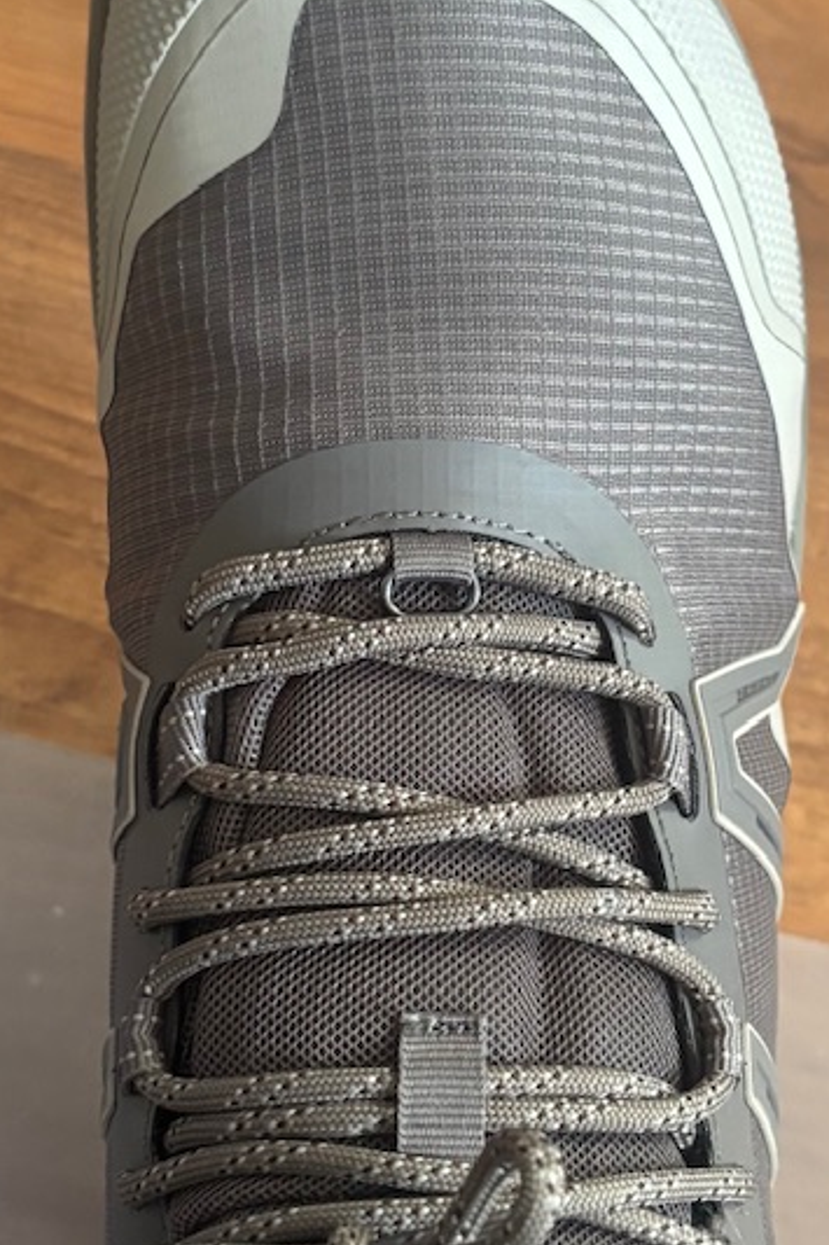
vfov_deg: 31.0
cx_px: 497
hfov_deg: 20.9
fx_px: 2246
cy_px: 619
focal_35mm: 65
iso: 400
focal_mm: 5.96
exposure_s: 1/60
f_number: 1.6
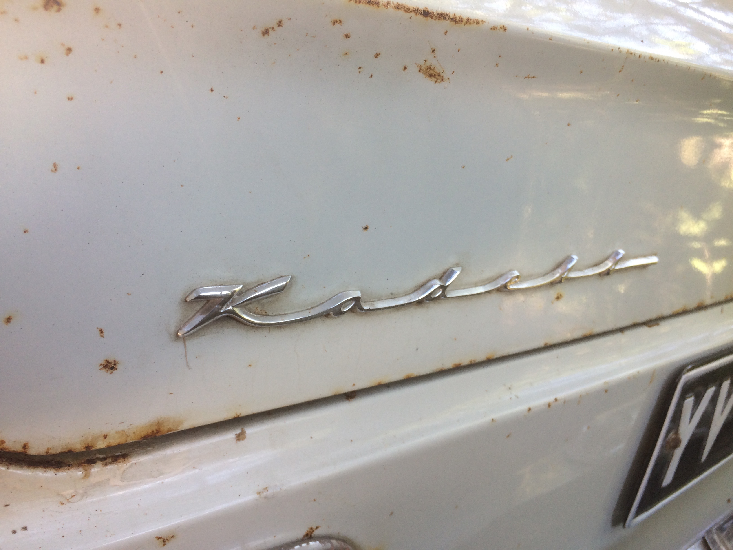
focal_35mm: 29
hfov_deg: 61.7
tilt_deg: -10.4
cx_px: 366
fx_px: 614
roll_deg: +1.2
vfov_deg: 48.2
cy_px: 275
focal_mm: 4.15
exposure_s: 1/50
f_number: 2.2
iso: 40
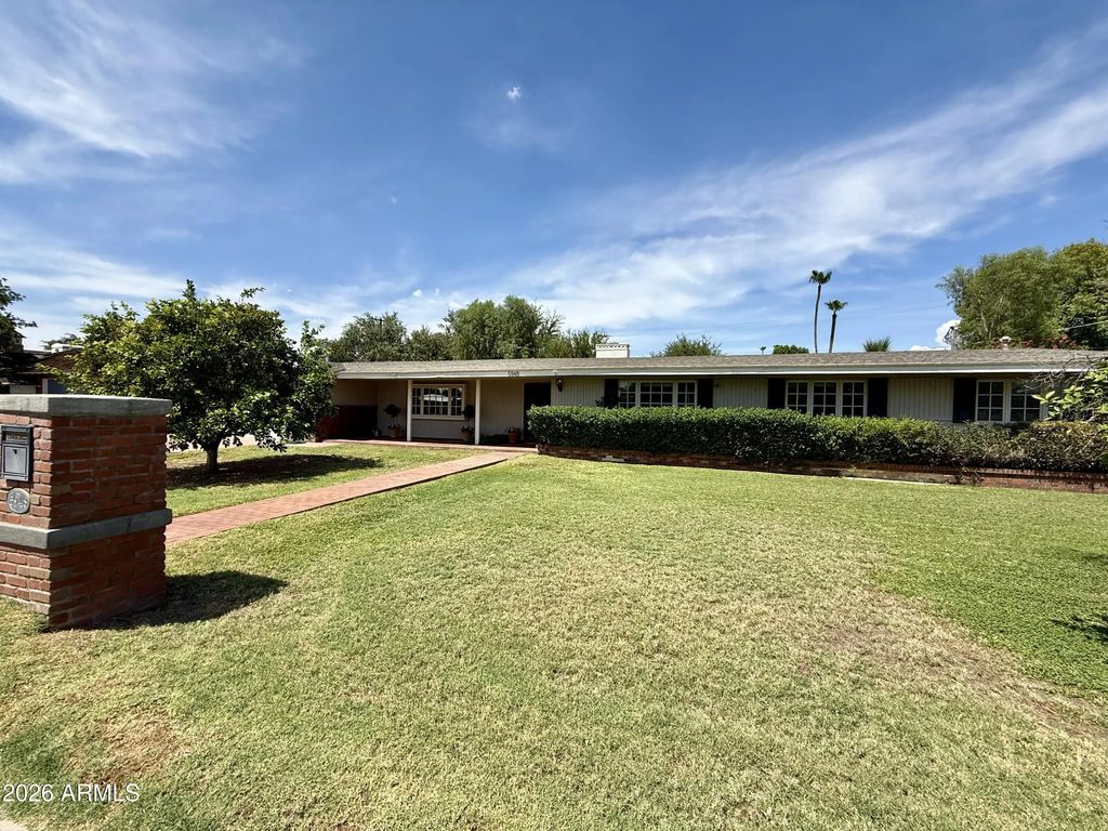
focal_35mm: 14
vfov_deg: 85.7
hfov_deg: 102.1
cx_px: 554
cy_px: 416
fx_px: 448
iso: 50
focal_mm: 2.22
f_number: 2.2
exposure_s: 1/2410
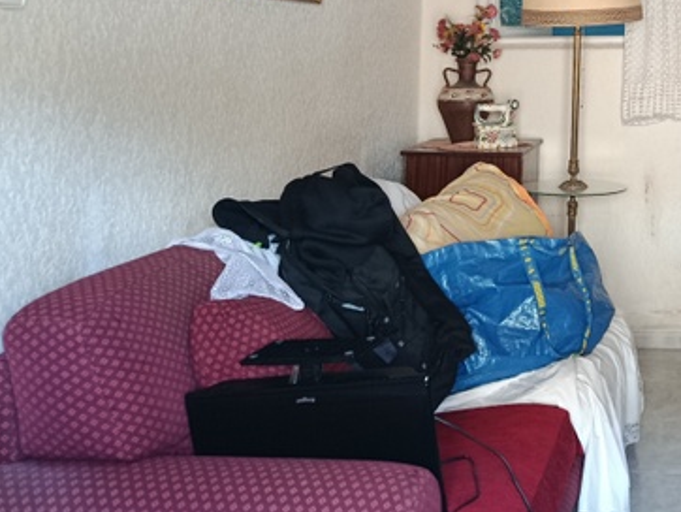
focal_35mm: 53
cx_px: 685
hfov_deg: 33.1
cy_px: -2
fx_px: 1043
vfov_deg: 26.1
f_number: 1.7
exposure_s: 1/25
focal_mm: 5.24
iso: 1195
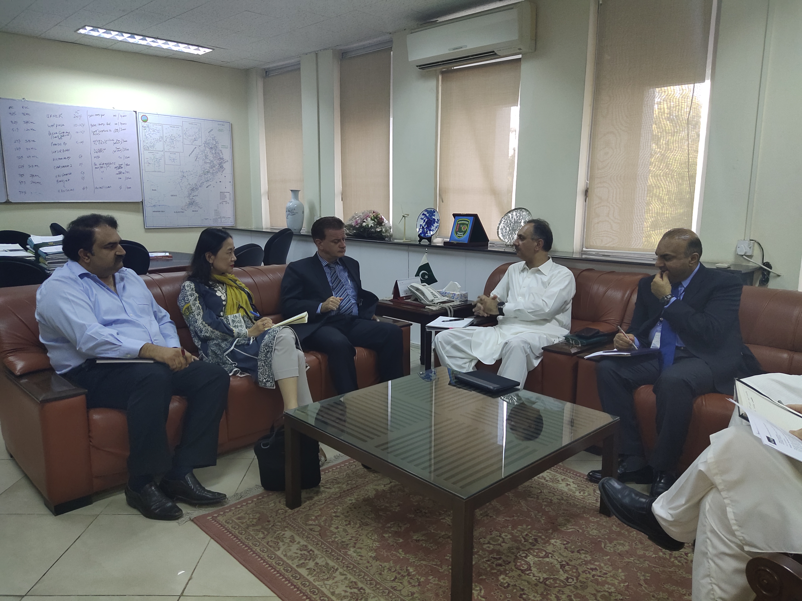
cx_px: 401
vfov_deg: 54.9
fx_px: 579
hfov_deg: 69.4
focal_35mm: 25
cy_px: 300
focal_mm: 4.71
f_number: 1.8
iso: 192
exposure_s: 1/100
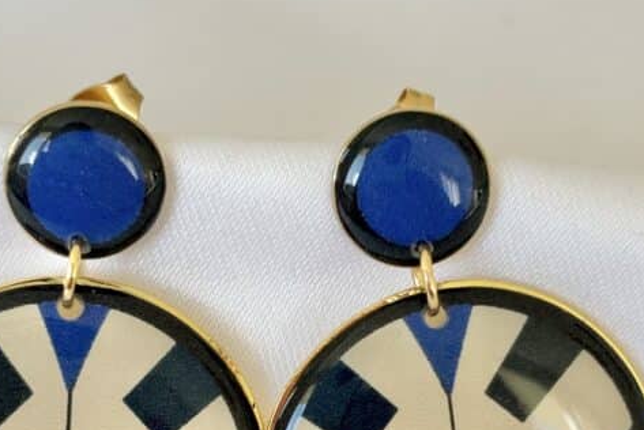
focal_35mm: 117
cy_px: 426
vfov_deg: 11.6
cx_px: 264
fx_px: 2094
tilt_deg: -51.7
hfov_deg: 17.5
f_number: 1.6
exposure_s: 1/190
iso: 32
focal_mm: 5.96
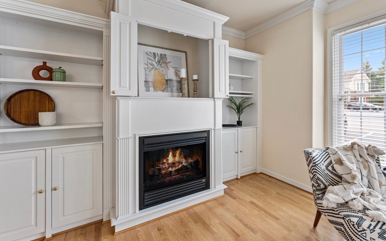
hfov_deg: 101.4
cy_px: 116
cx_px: 202
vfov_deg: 74.7
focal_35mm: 15
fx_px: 158
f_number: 8
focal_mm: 14
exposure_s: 1/15
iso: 1000
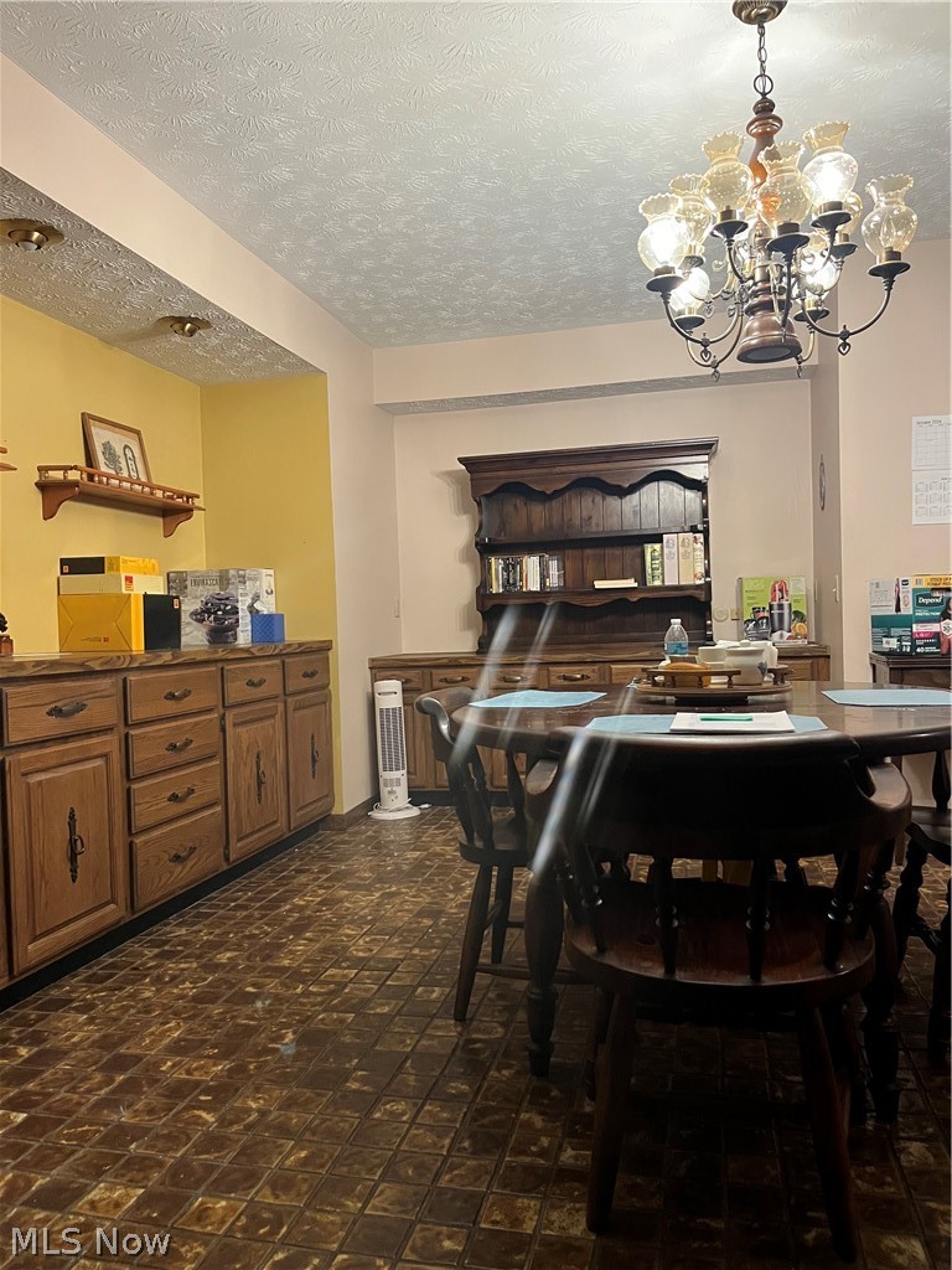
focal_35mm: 26
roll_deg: +1.6
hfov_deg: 53.1
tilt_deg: -1.2
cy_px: 635
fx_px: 953
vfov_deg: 67.3
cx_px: 476
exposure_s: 1/60
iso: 500
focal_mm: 5.1
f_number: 1.6
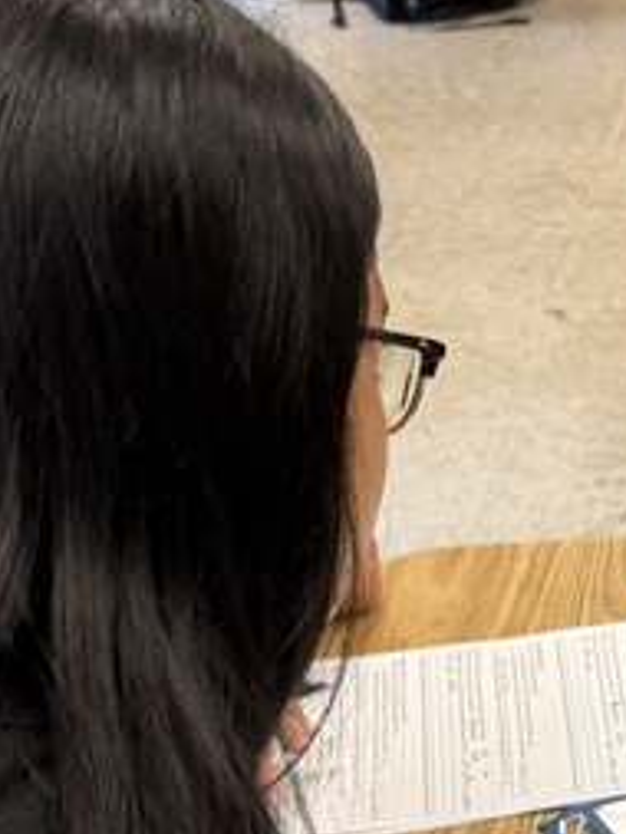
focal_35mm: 97
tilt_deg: -37.3
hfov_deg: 14.6
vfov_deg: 18.7
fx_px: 2337
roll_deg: -2.6
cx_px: 830
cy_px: 1101
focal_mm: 6.76
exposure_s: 1/60
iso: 125
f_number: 1.78
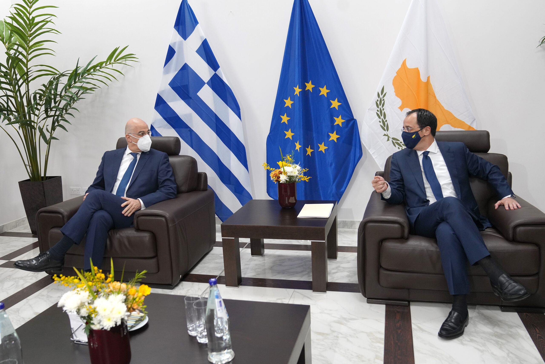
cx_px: 272
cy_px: 182
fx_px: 378
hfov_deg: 71.5
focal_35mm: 25
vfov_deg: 51.3
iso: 1250
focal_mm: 25
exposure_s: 1/160
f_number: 4
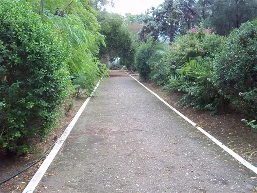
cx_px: 128
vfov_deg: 39.7
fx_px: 267
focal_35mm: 36
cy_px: 96
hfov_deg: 51.4
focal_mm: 6.5
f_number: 3.1
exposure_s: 1/125
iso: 80
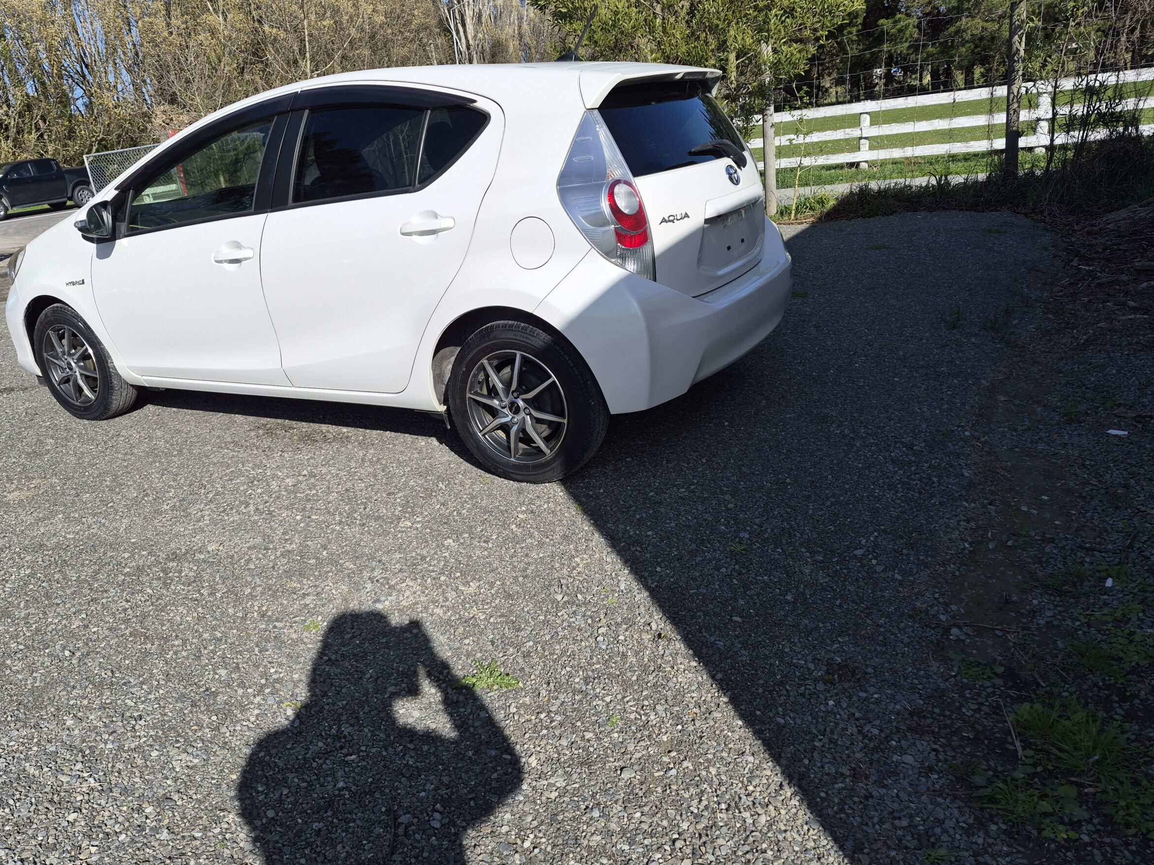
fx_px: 833
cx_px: 535
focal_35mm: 25
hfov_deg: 69.3
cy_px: 424
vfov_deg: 54.9
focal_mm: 5.4
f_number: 1.8
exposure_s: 1/5872
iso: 80
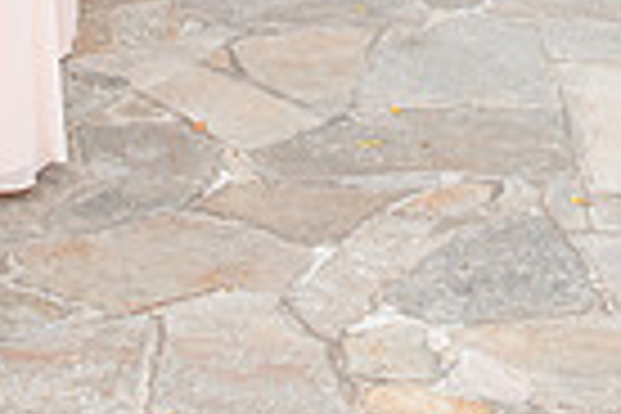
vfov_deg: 12.5
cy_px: -313
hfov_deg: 20.0
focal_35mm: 101
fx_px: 1742
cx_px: 472
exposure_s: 1/160
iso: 800
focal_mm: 24
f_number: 5
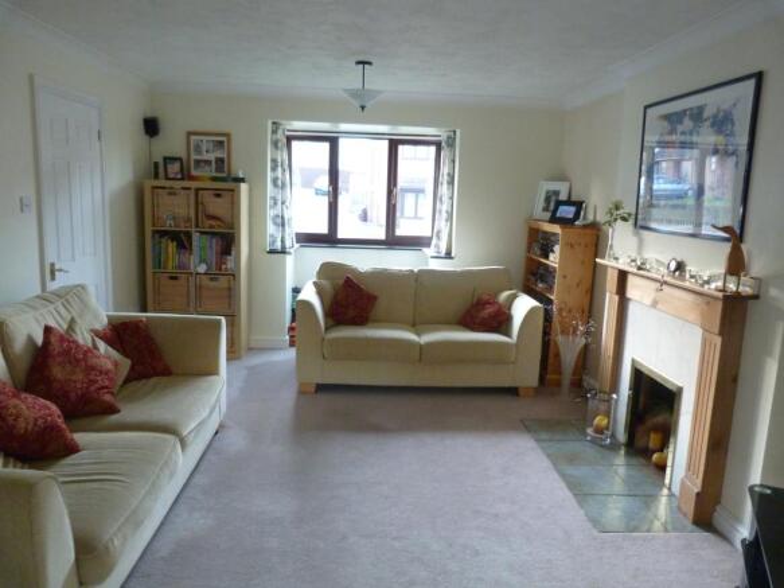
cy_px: 294
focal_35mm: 25
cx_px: 392
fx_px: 566
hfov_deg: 69.4
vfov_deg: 54.9
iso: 400
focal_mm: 4.5
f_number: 2.8
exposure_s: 1/15
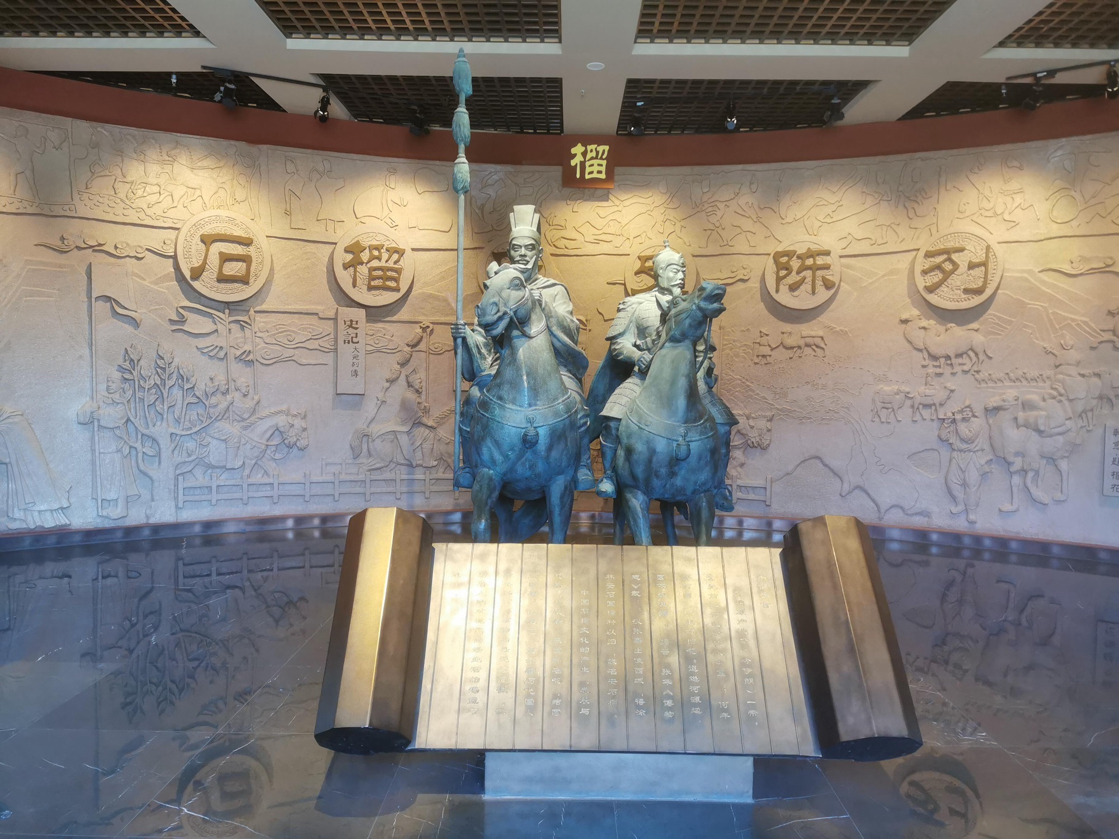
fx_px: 873
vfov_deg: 51.4
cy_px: 420
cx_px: 560
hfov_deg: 65.3
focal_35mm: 27
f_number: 1.6
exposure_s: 1/100
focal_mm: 5.56
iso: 160
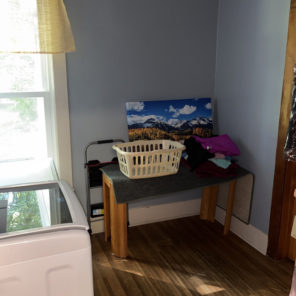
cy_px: 144
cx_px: 122
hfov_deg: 50.8
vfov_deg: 51.1
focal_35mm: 32
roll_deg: +1.0
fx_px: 310
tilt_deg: -12.4
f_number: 1.6
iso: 125
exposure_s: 1/5
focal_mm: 5.96
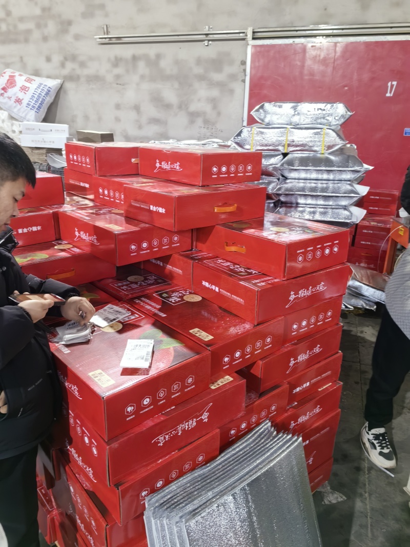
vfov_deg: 65.3
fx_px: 426
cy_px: 274
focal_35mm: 27
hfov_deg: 51.3
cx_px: 205
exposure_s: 1/50
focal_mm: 5.75
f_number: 2
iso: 200
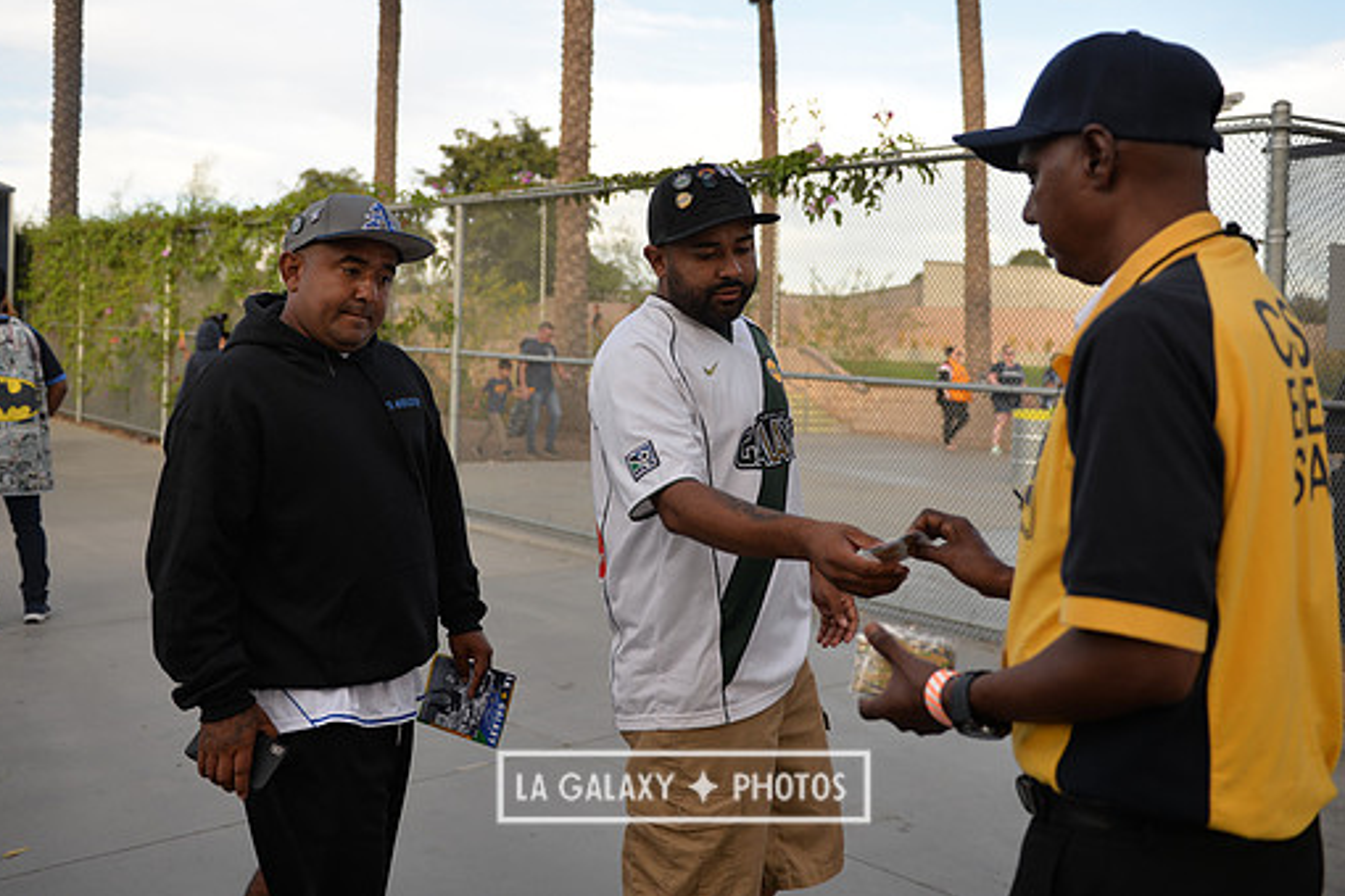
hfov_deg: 57.2
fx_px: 1233
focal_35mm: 33
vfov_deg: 39.9
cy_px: 391
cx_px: 683
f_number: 2.8
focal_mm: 29
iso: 220
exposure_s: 1/640
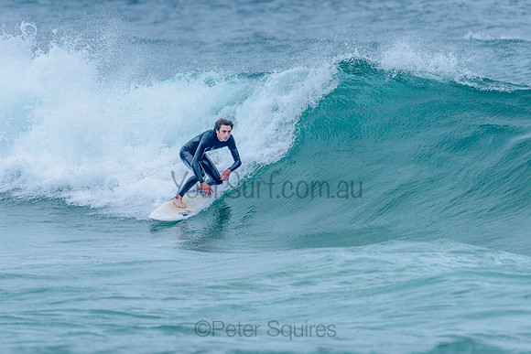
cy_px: 140
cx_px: 211
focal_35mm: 628
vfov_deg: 2.2
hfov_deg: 3.3
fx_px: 9261
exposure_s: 1/2000
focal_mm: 500
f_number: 5.6
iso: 800
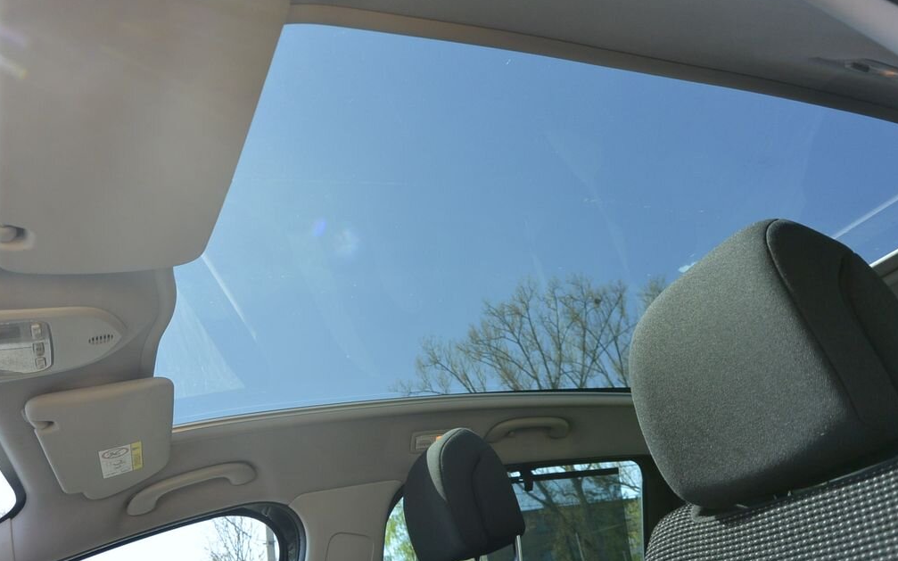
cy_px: 298
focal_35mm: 28
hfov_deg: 66.5
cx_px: 451
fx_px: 685
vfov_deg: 44.5
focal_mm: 10
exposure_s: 1/400
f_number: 3.5
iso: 160
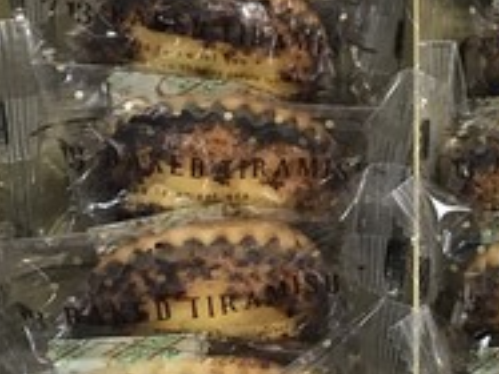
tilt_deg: -65.9
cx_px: 560
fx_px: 1080
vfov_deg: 19.6
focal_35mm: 75
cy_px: 132
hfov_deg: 24.2
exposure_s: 1/17
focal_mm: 3.99
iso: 50
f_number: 1.8
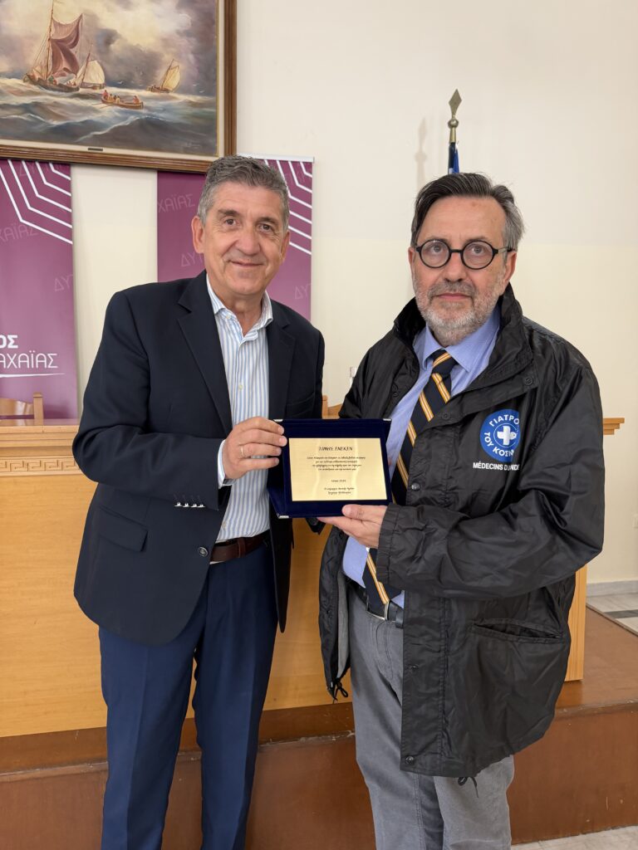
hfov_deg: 56.8
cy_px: 425
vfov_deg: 71.6
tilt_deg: -4.0
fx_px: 590
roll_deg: -0.2
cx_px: 319
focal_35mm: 24
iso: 200
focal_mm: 6.76
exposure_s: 1/91
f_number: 1.78
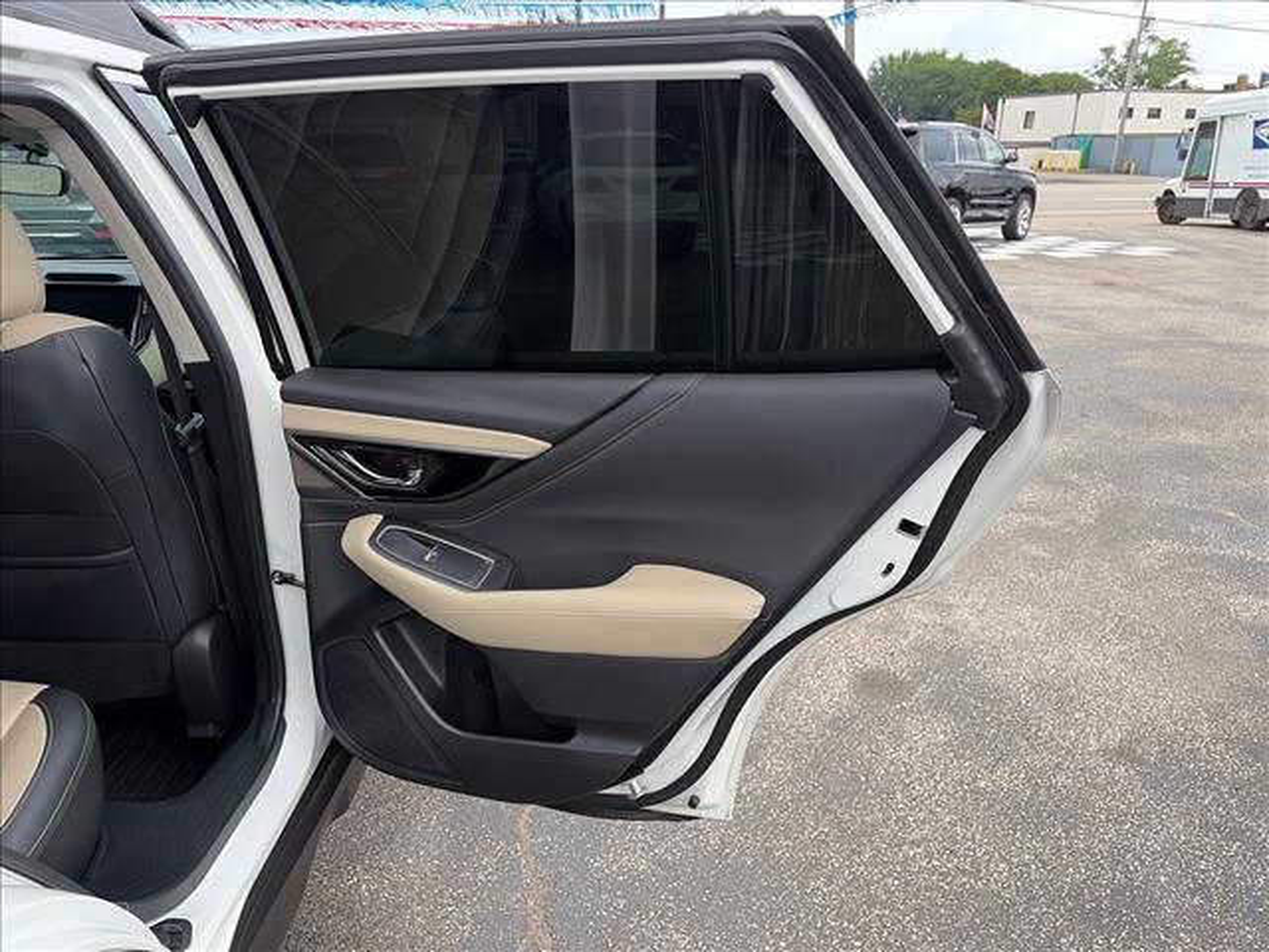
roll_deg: -2.7
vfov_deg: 53.1
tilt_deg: -14.5
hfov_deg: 67.3
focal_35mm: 26
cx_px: 634
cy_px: 476
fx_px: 953
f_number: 1.6
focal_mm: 5.96
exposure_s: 1/596
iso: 50
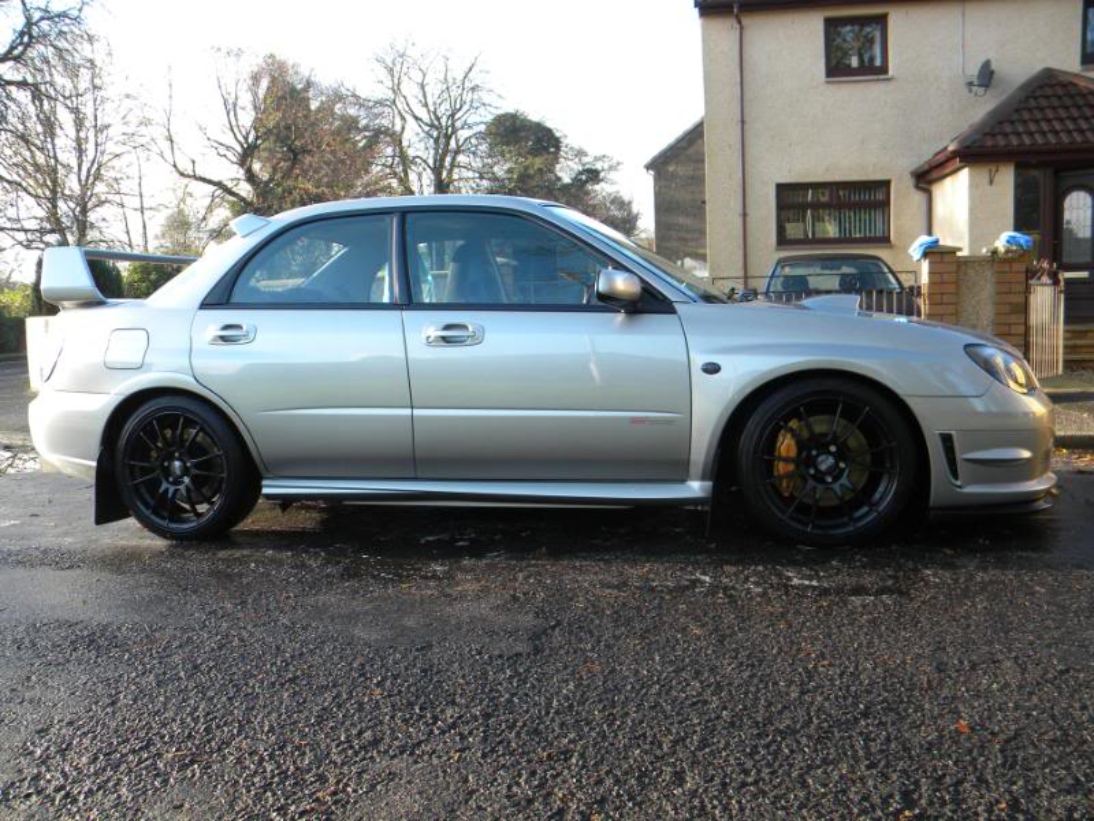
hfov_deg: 63.4
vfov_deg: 49.7
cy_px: 410
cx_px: 547
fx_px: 885
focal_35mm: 28
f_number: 3.5
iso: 80
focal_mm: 5
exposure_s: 1/100
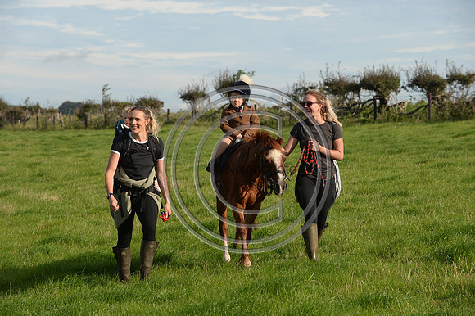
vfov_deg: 10.1
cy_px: 158
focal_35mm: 135
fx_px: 1780
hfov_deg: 15.2
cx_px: 238
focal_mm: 135
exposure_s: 1/1250
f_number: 6.3
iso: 560
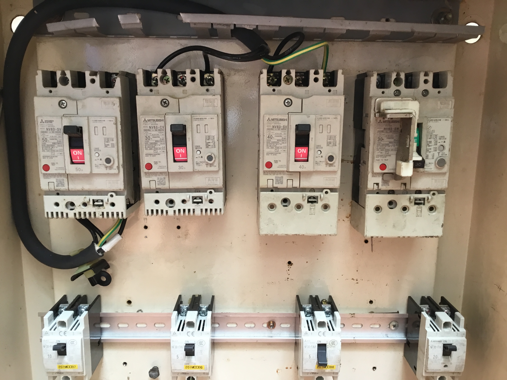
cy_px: 190
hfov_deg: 58.4
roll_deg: +0.9
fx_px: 454
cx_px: 254
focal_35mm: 31
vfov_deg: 45.4
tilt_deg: -10.1
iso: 64
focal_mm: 3.3
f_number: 2.4
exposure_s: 1/33
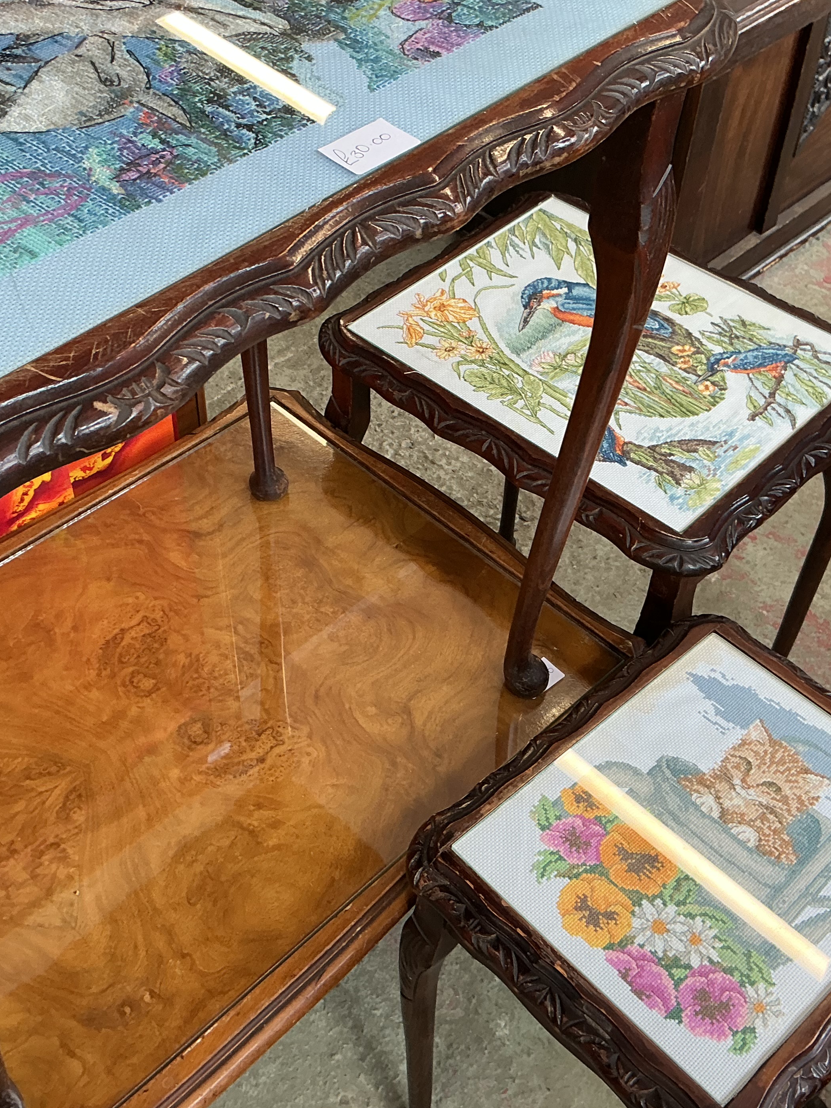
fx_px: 1344
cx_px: 380
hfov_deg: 34.3
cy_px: 518
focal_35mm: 42
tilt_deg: -45.4
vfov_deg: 44.8
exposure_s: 1/120
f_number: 1.8
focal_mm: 3
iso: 64
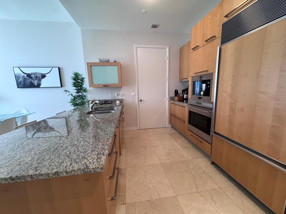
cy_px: 107
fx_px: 116
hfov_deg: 102.1
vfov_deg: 85.7
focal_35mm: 14
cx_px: 143
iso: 250
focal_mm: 2.22
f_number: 2.2
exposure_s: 1/120
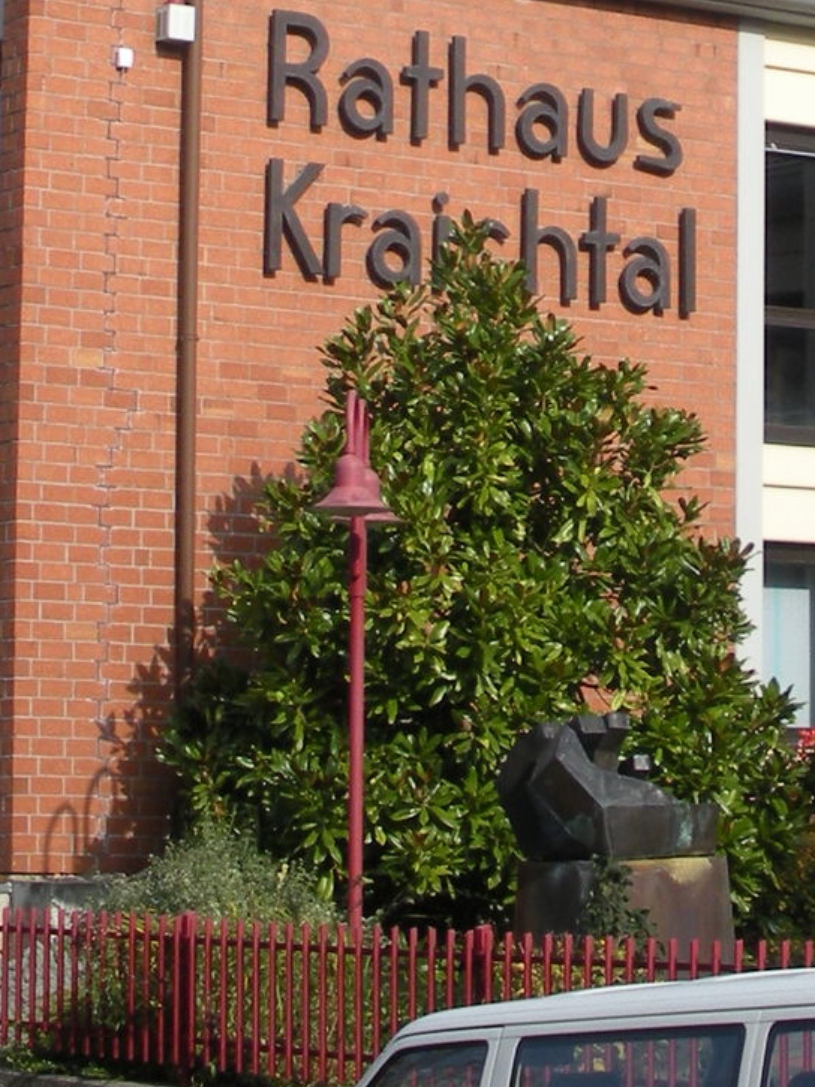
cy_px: 43
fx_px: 3989
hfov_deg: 11.6
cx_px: 713
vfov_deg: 15.3
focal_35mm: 127
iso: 64
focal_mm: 6.3
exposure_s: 1/561
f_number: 3.5
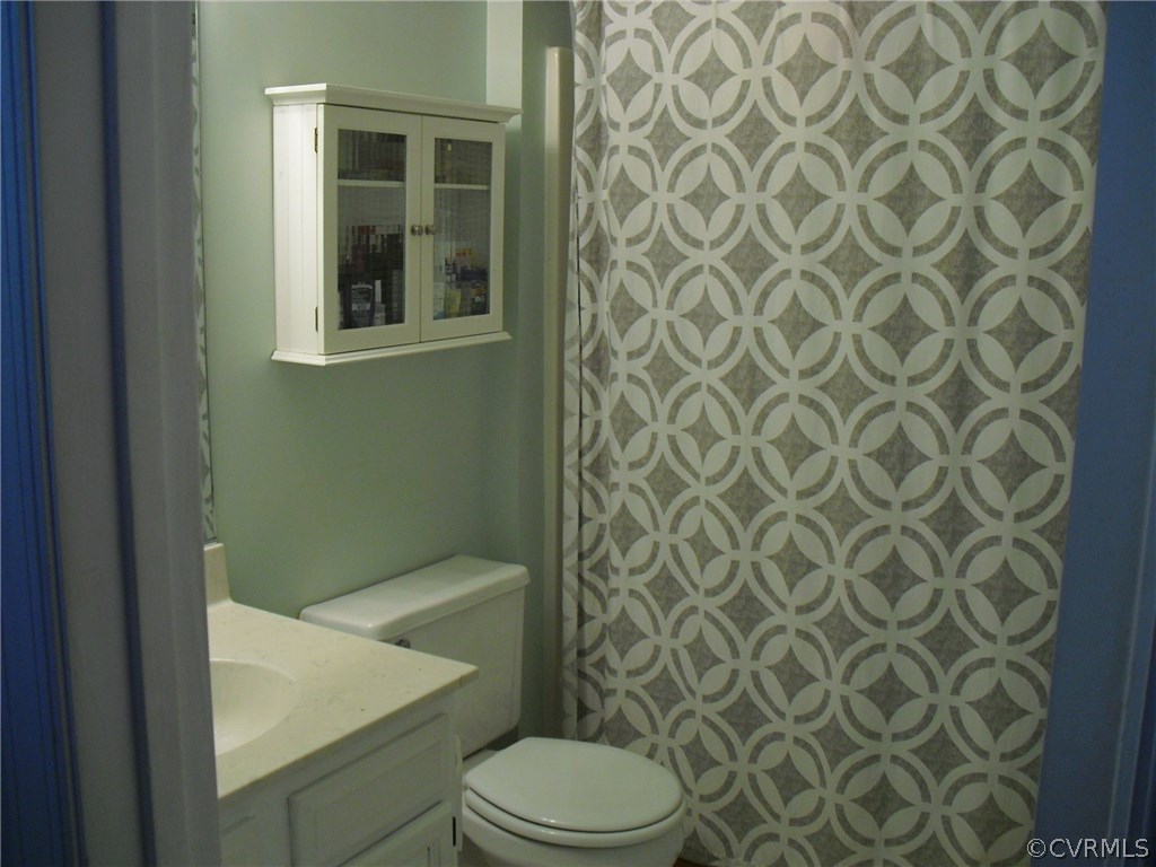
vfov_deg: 39.7
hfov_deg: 51.4
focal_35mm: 36
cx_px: 578
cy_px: 434
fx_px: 1202
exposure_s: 1/80
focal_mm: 6.3
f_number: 3.1
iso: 200
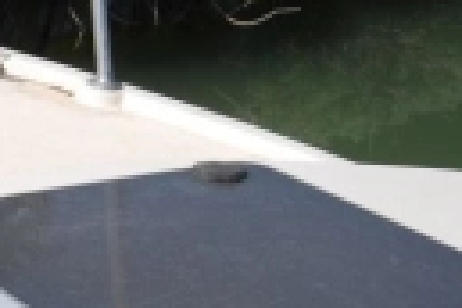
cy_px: 199
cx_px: -115
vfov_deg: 10.7
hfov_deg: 15.4
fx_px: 1643
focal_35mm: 128
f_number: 9
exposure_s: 1/320
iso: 100
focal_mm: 20
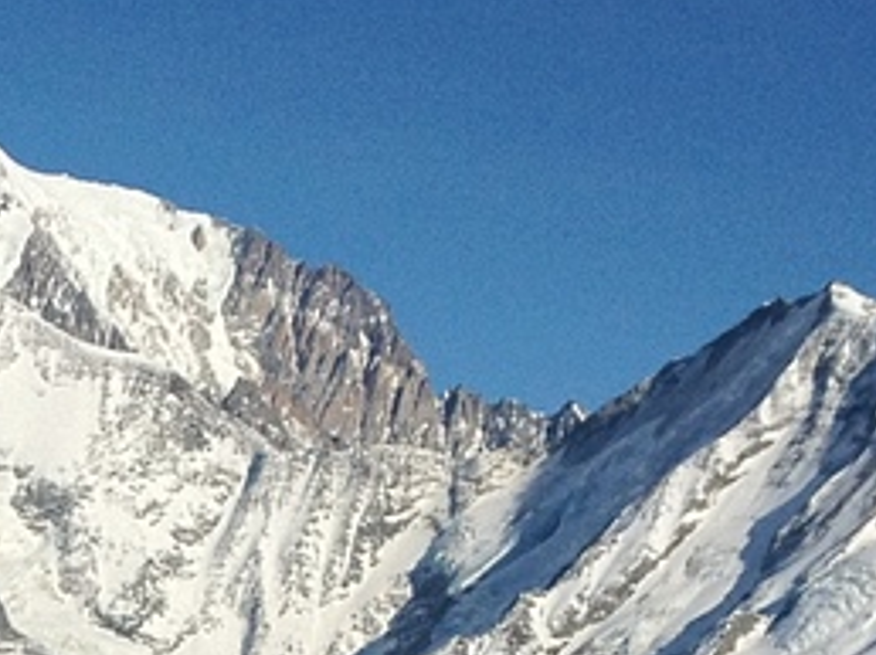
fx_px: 4121
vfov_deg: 8.8
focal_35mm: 163
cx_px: -112
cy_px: 1055
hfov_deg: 11.9
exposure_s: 1/5025
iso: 64
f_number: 2.4
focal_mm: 4.28
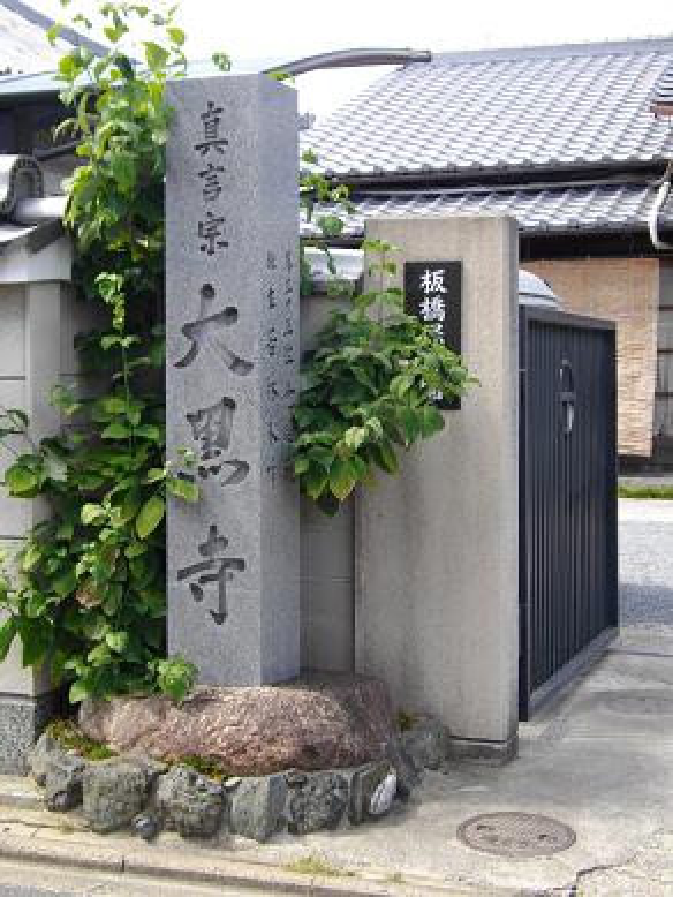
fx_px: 1606
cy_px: 448
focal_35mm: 62
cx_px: 336
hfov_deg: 23.7
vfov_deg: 31.2
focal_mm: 11
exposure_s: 1/160
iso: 115
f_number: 4.1
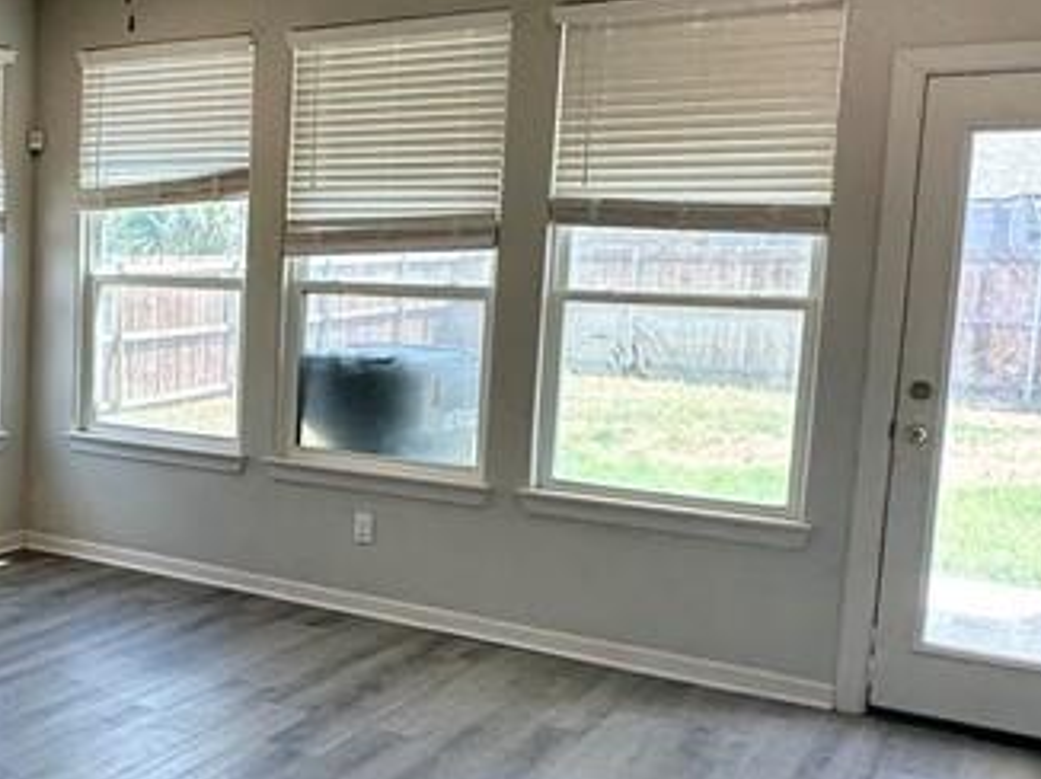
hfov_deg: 38.5
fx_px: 1322
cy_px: 399
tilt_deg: -6.1
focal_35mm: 44
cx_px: 19
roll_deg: -1.6
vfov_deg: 32.8
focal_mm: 2.22
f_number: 2.2
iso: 64
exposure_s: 1/120
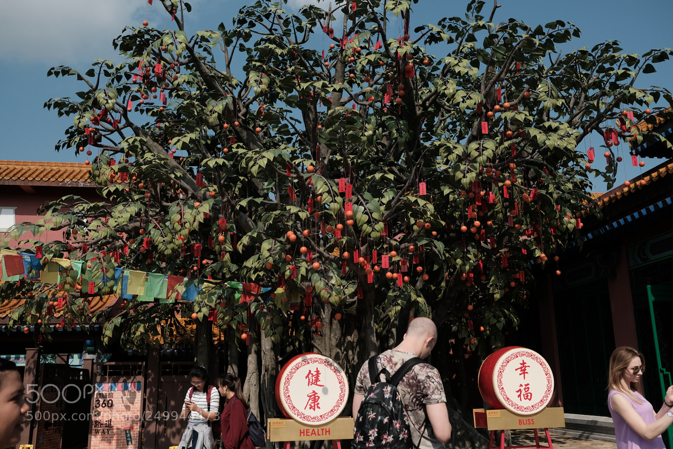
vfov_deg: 37.9
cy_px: 224
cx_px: 336
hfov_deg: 54.4
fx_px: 654
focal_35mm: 35
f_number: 4
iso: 400
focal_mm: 23
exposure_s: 1/5800
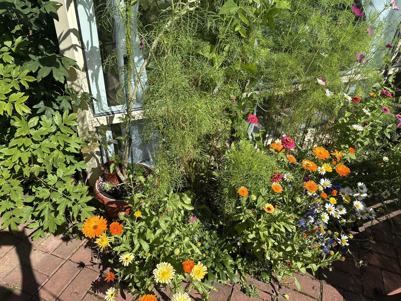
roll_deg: -3.8
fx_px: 278
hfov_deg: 71.6
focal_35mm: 24
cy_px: 150
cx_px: 200
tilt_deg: -32.7
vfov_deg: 56.8
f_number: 1.78
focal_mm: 6.76
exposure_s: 1/3279
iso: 80
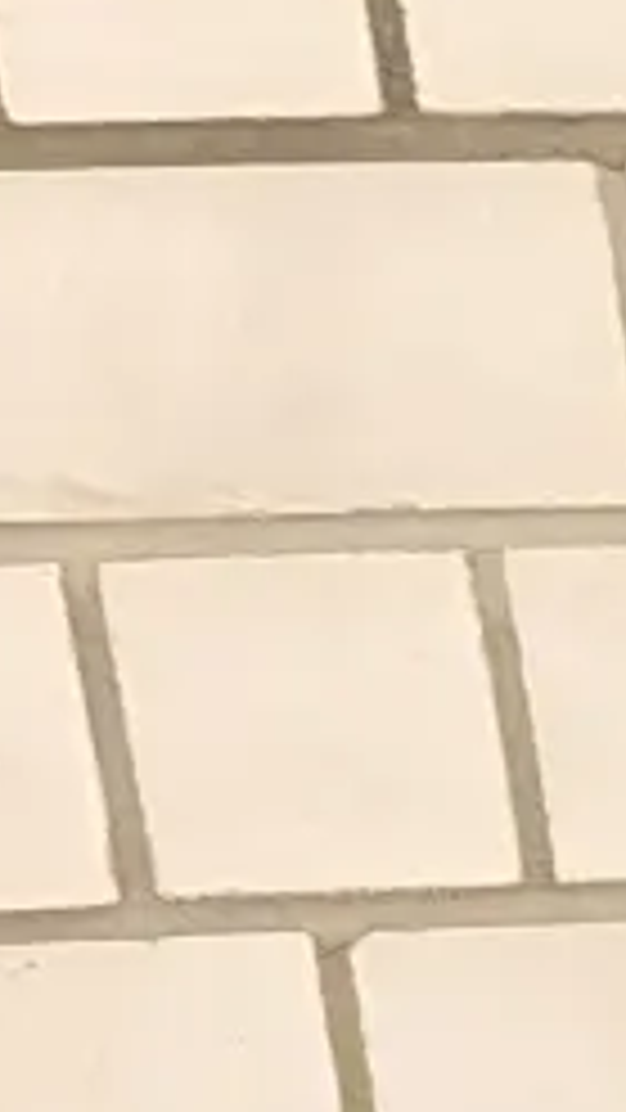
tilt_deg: -15.3
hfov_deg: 4.3
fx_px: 6490
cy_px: 2039
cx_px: 3851
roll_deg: +1.8
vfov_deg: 9.3
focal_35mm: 220
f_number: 1.6
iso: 640
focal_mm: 5.96
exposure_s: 1/25
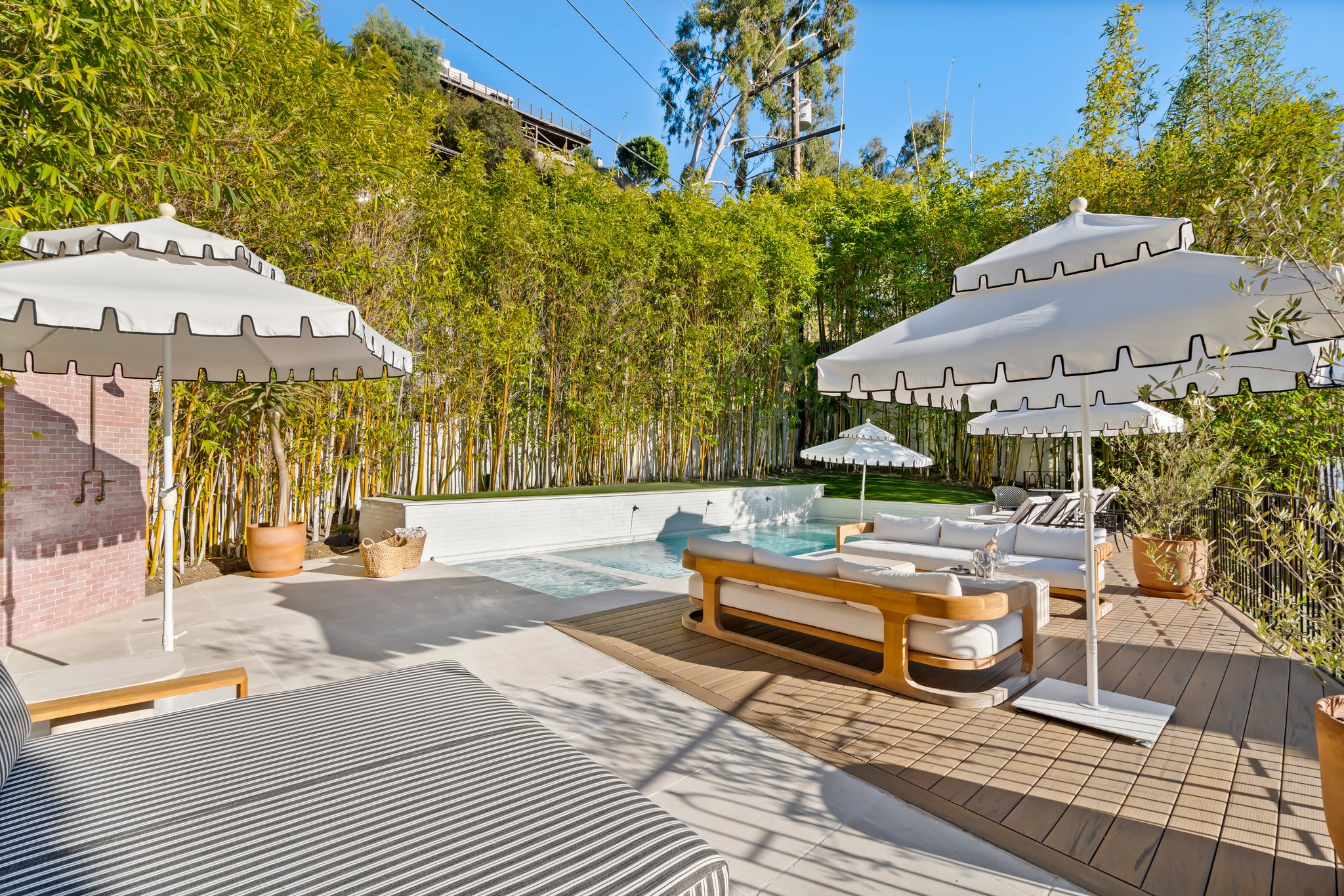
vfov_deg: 73.7
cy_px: 448
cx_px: 672
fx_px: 597
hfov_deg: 96.7
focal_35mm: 16
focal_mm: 16
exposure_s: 1/50
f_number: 8
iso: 125
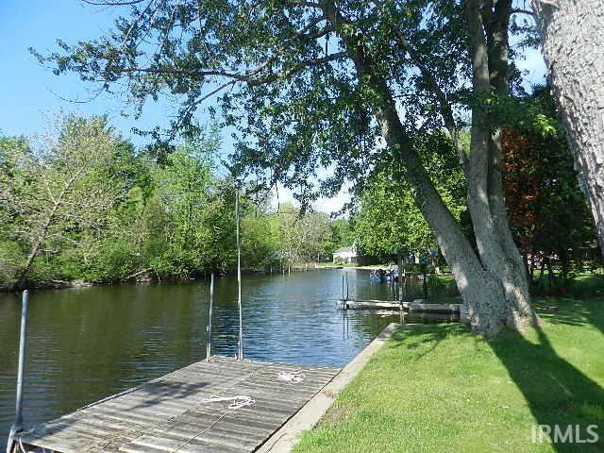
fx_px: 401
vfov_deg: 58.9
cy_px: 226
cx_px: 302
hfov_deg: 73.9
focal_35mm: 23
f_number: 3.4
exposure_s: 1/800
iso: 160
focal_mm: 4
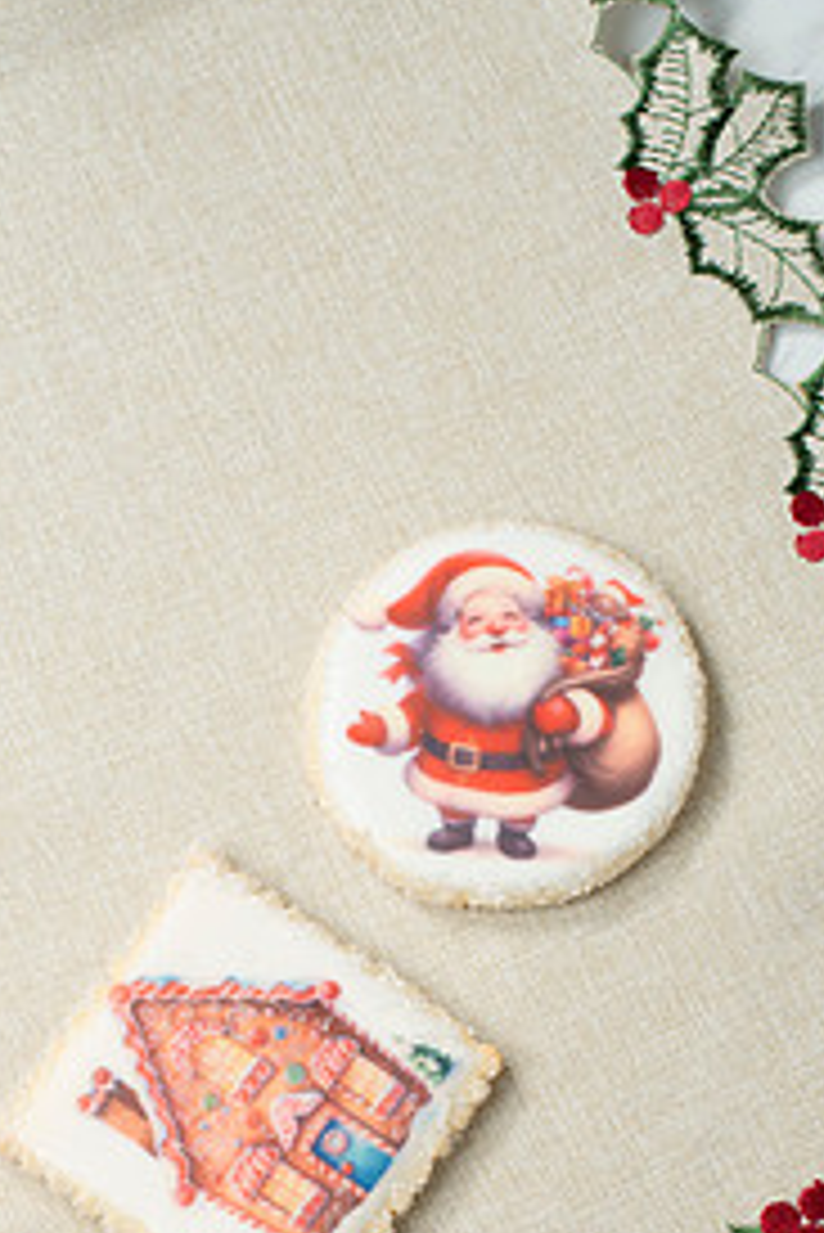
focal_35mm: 82
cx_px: 243
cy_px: 986
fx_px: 2812
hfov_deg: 16.6
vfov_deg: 24.4
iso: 200
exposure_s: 1/200
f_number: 7.1
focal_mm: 50
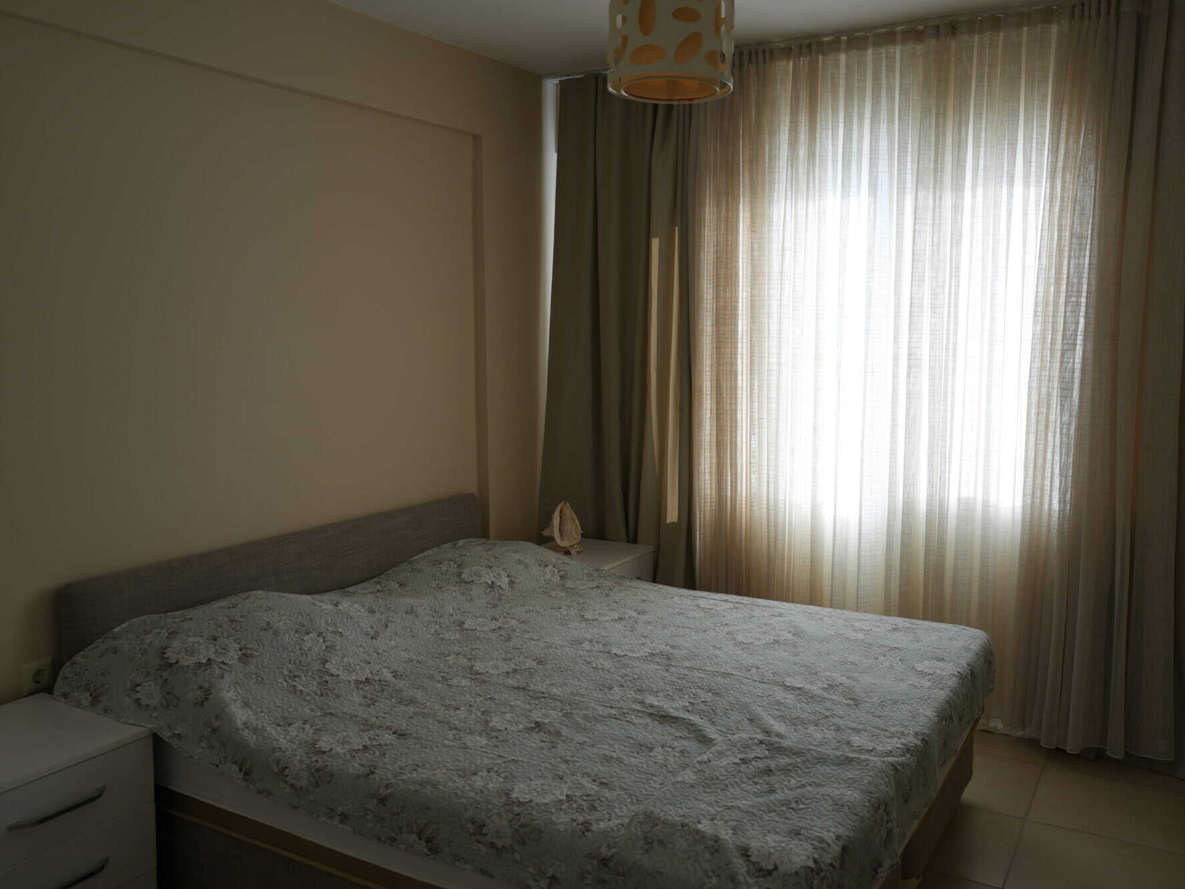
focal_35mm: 31
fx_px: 1061
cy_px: 454
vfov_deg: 45.4
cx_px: 614
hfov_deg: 58.3
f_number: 4
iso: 100
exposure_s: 1/60
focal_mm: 28
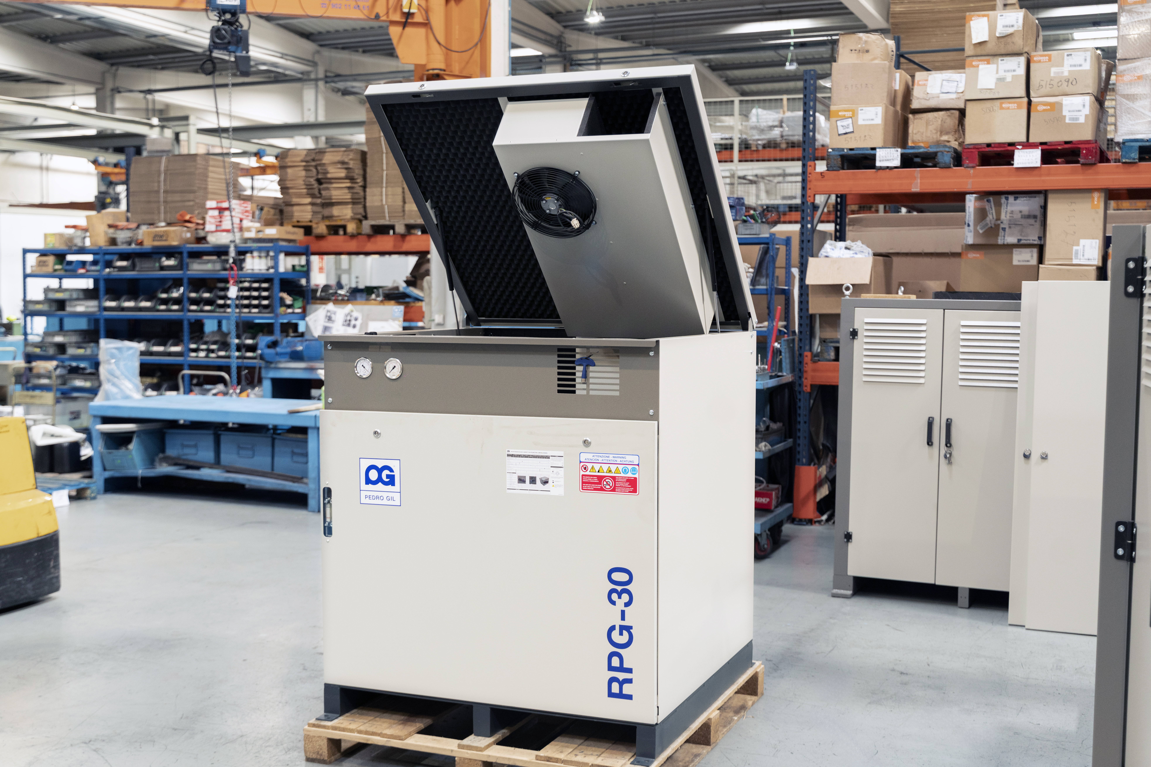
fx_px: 1343
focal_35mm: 42
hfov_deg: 46.4
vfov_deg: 31.9
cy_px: 384
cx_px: 576
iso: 2000
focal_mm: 42
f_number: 3.5
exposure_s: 1/200
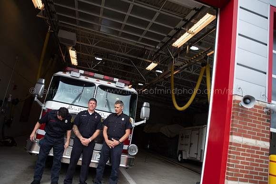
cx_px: 138
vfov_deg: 53.2
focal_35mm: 24
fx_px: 184
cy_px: 92
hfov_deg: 73.7
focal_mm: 16
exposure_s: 1/2500
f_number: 2.8
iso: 400
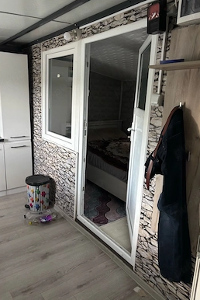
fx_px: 233
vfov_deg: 65.4
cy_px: 147
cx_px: 94
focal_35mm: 28
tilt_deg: -15.1
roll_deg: -3.9
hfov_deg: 46.4
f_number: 1.6
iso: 500
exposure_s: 1/33
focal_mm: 5.96
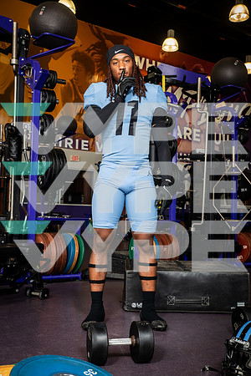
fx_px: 439
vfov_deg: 46.4
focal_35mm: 42
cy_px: 188
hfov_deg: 31.9
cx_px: 126
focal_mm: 42
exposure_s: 1/250
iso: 800
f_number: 7.1
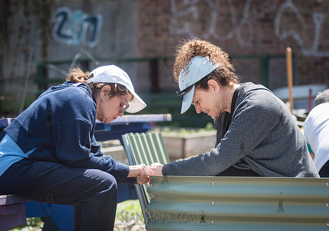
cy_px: 106
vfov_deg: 12.6
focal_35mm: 113
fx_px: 1048
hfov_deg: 17.8
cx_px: 188
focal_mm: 100
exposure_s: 1/500
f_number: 3.2
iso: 100
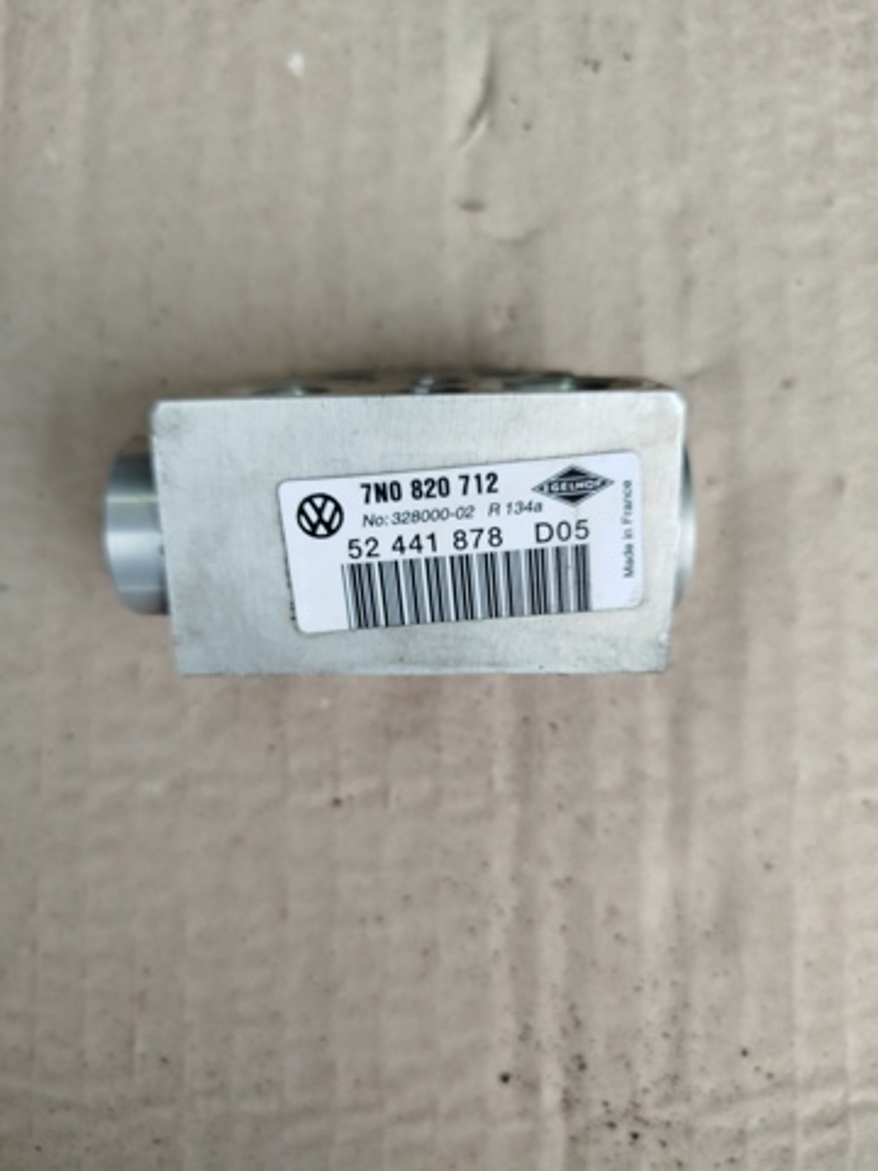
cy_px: 586
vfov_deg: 71.6
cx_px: 439
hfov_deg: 56.8
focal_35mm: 24
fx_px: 812
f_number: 1.7
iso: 50
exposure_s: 1/50
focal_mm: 5.31
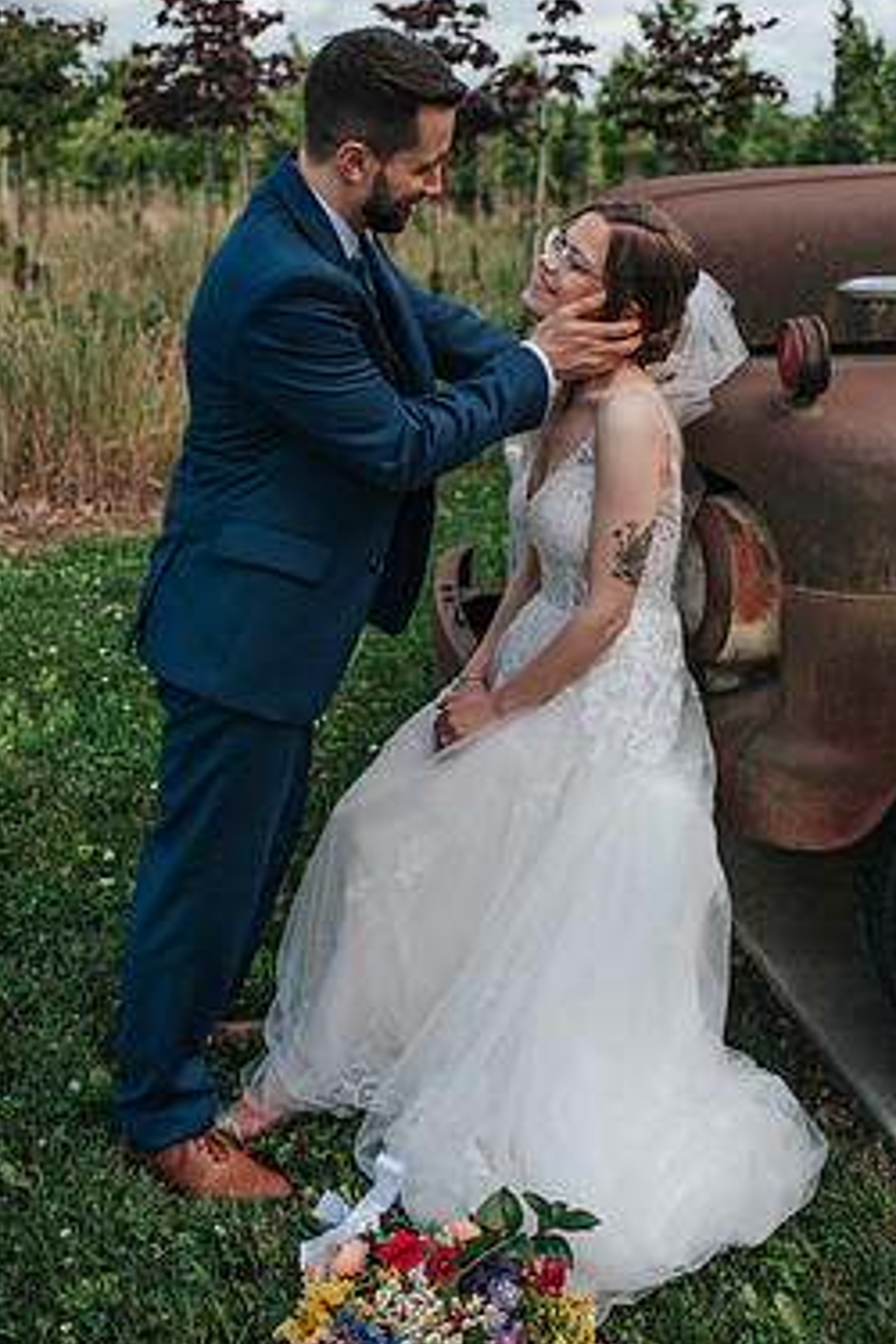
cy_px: 581
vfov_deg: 46.3
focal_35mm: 42
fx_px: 1568
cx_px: 502
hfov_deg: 31.9
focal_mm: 35
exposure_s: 1/800
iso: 100
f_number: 3.2
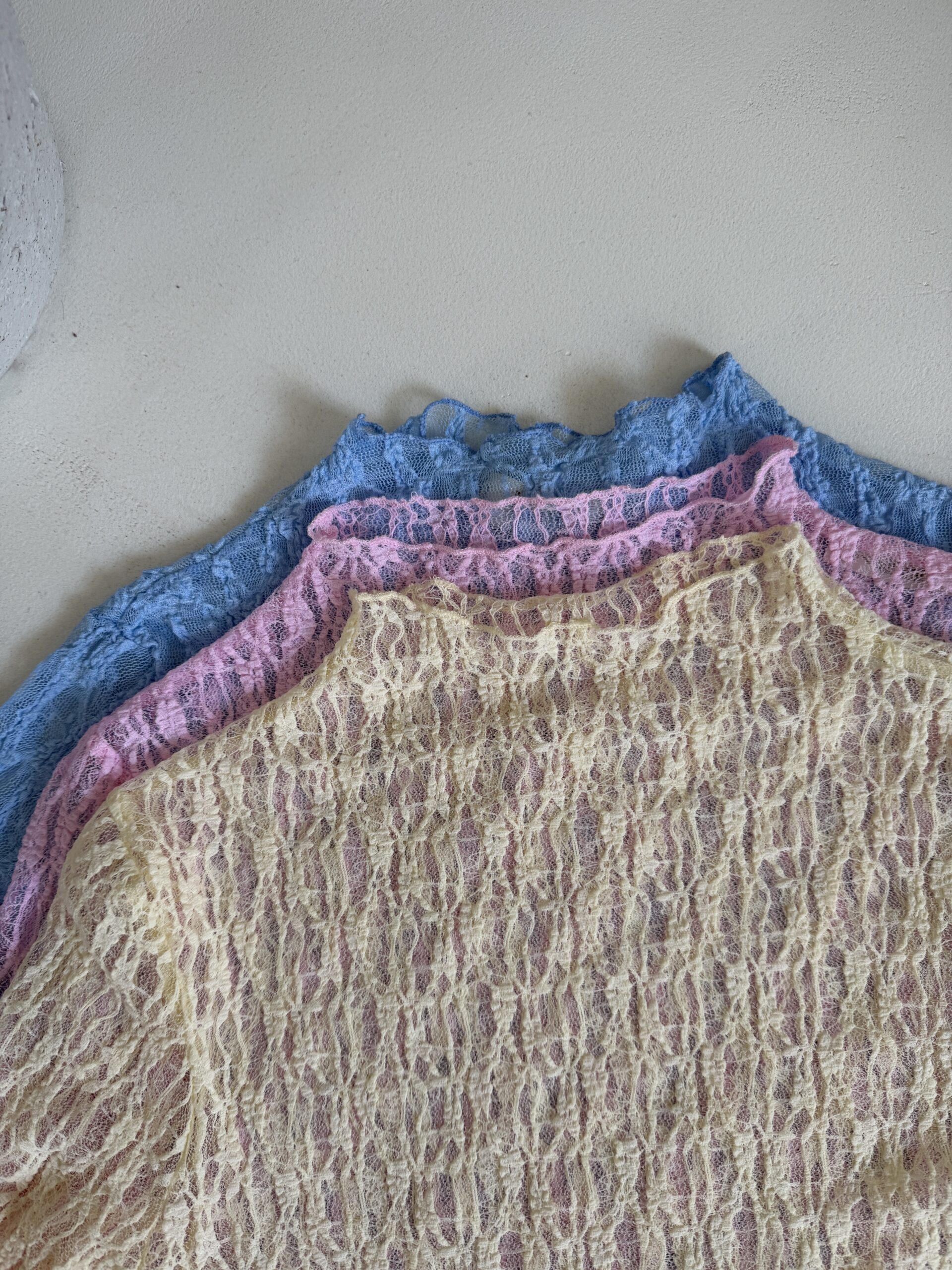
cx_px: 476
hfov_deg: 56.8
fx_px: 880
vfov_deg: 71.6
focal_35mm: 24
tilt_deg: -83.7
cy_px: 635
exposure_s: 1/121
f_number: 1.78
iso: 50
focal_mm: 6.76
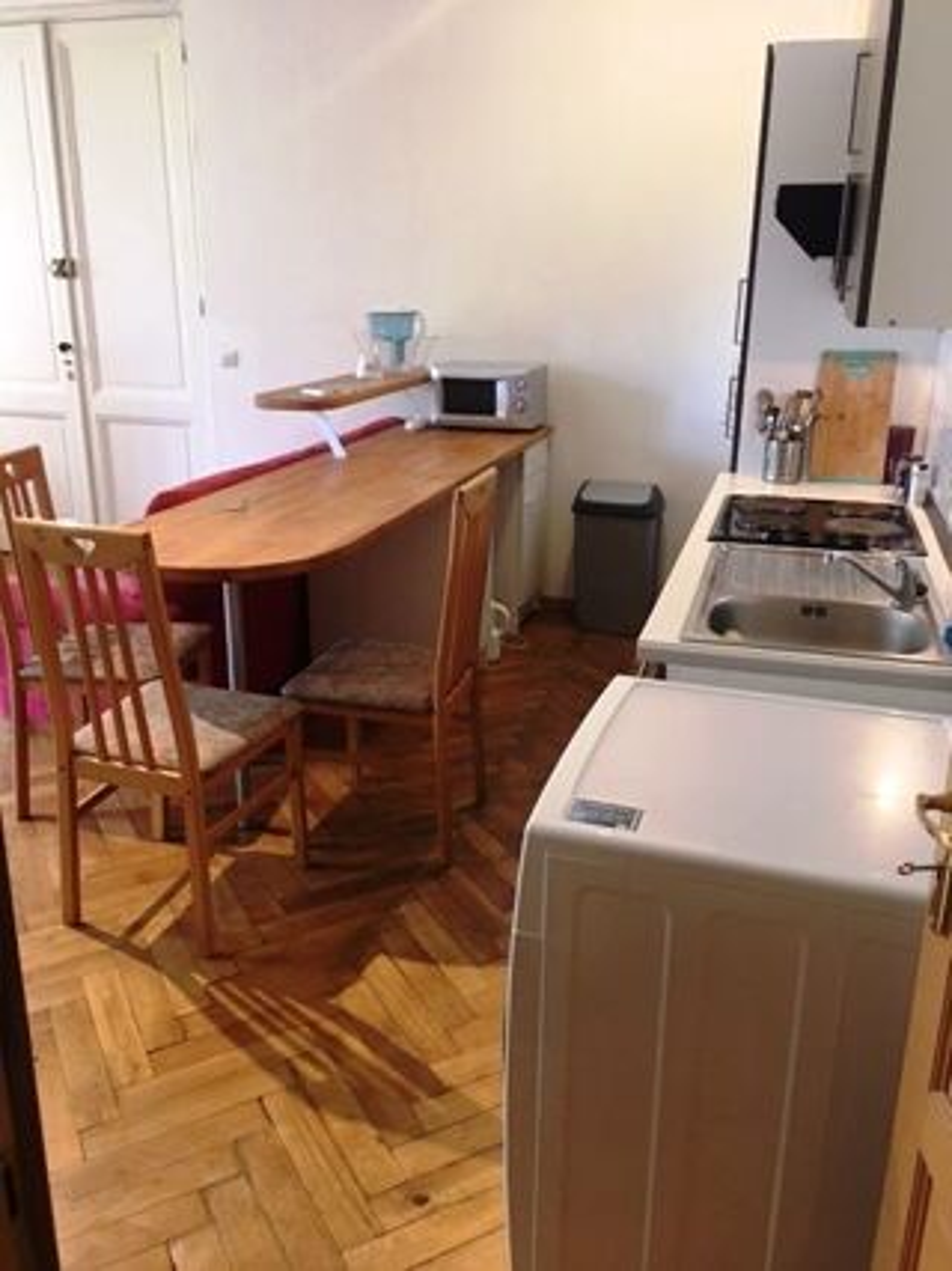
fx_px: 1064
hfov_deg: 48.2
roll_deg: -1.1
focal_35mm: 29
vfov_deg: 61.7
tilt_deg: -18.0
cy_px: 636
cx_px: 476
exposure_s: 1/10
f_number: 2.2
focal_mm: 4.15
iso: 80
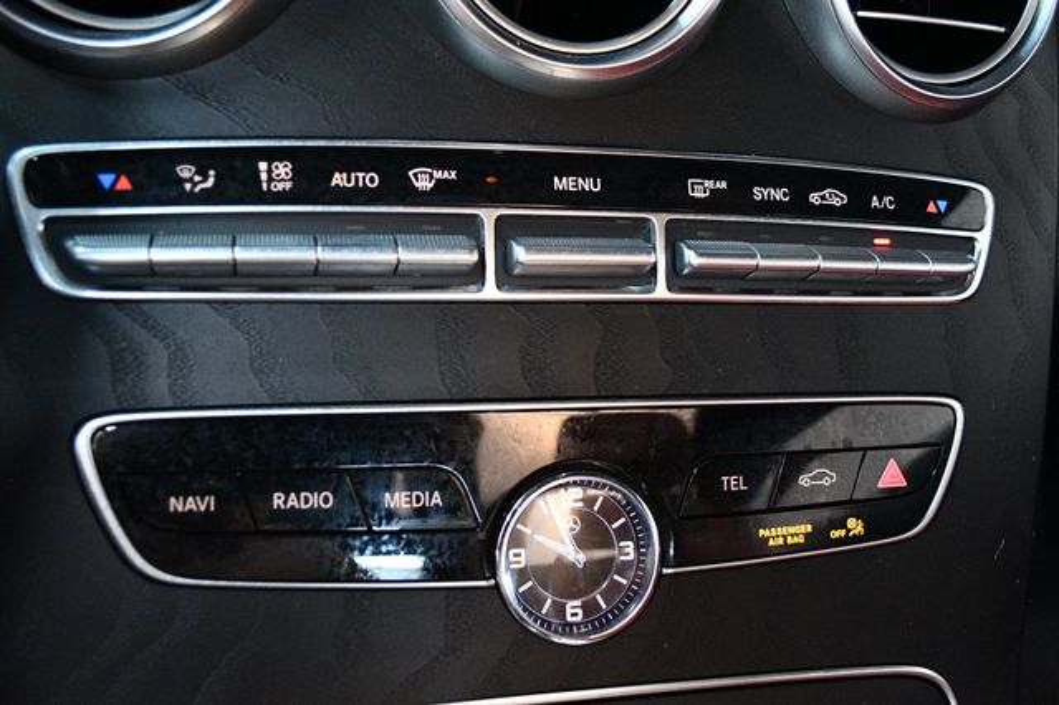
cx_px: 530
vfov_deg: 36.8
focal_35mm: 36
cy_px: 352
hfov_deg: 53.2
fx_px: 1058
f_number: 4
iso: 5000
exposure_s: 1/60
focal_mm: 24
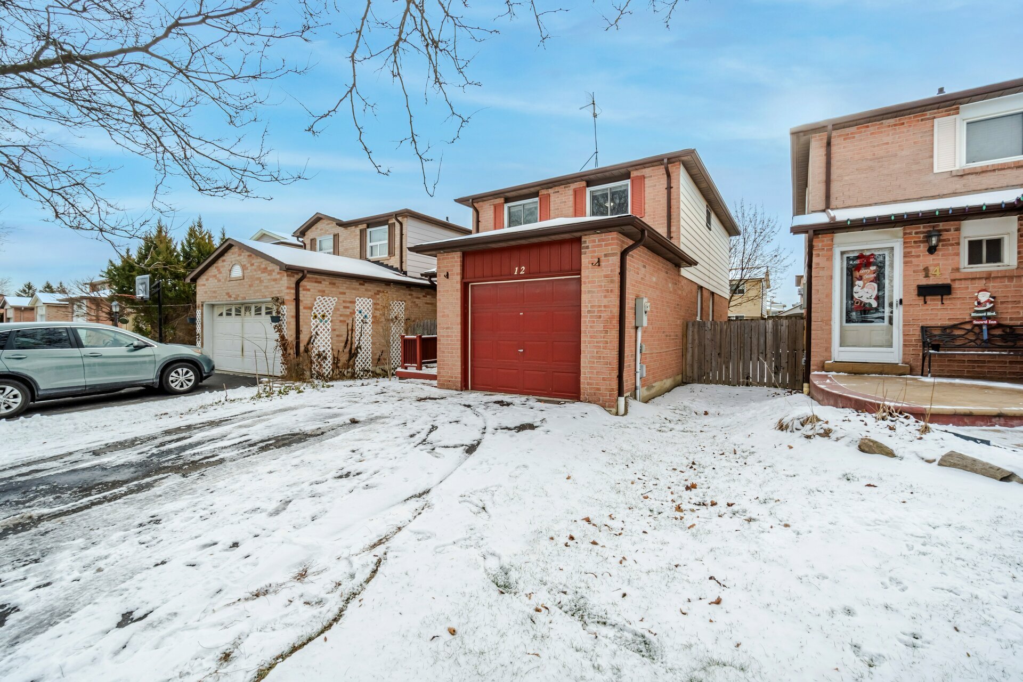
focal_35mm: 15
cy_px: 341
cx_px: 512
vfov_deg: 77.3
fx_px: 426
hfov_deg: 100.4
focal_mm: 10
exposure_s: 1/60
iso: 100
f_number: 16
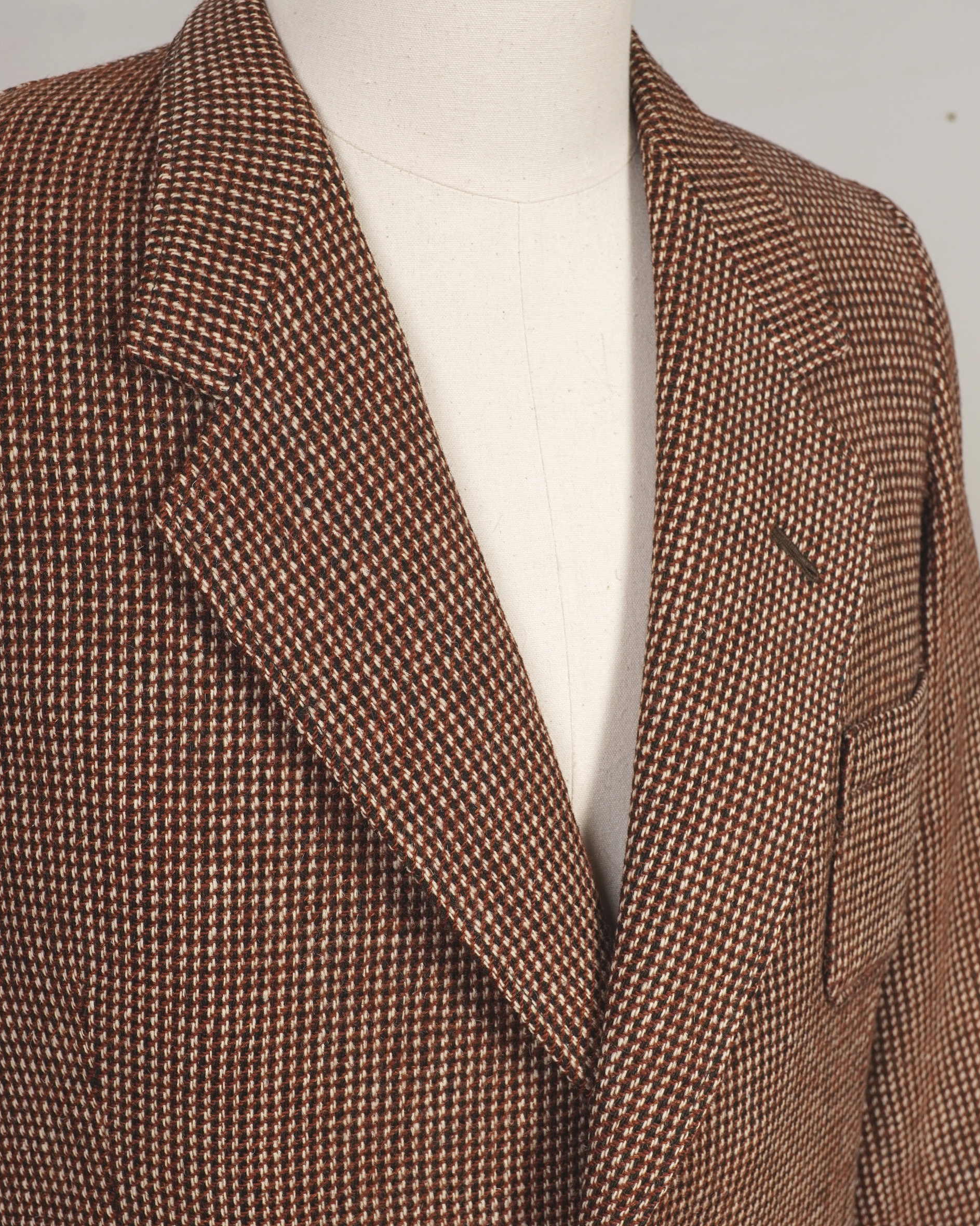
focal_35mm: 55
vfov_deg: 34.1
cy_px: 682
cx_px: 494
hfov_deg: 27.6
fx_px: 1994
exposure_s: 1/15
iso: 320
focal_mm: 32
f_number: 8
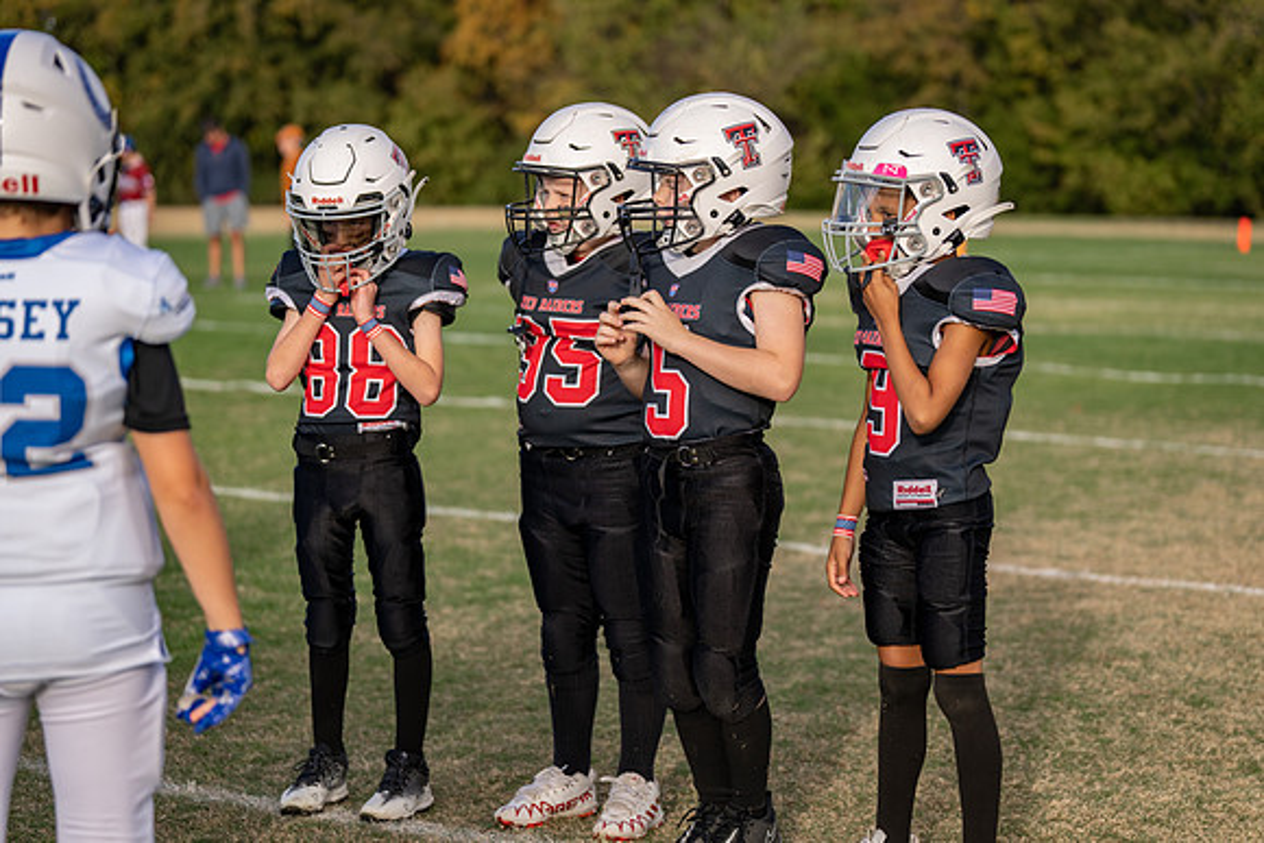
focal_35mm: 88
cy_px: 422
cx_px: 632
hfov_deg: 23.1
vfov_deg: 15.5
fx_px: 3090
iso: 100
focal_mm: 88
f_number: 2.8
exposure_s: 1/800
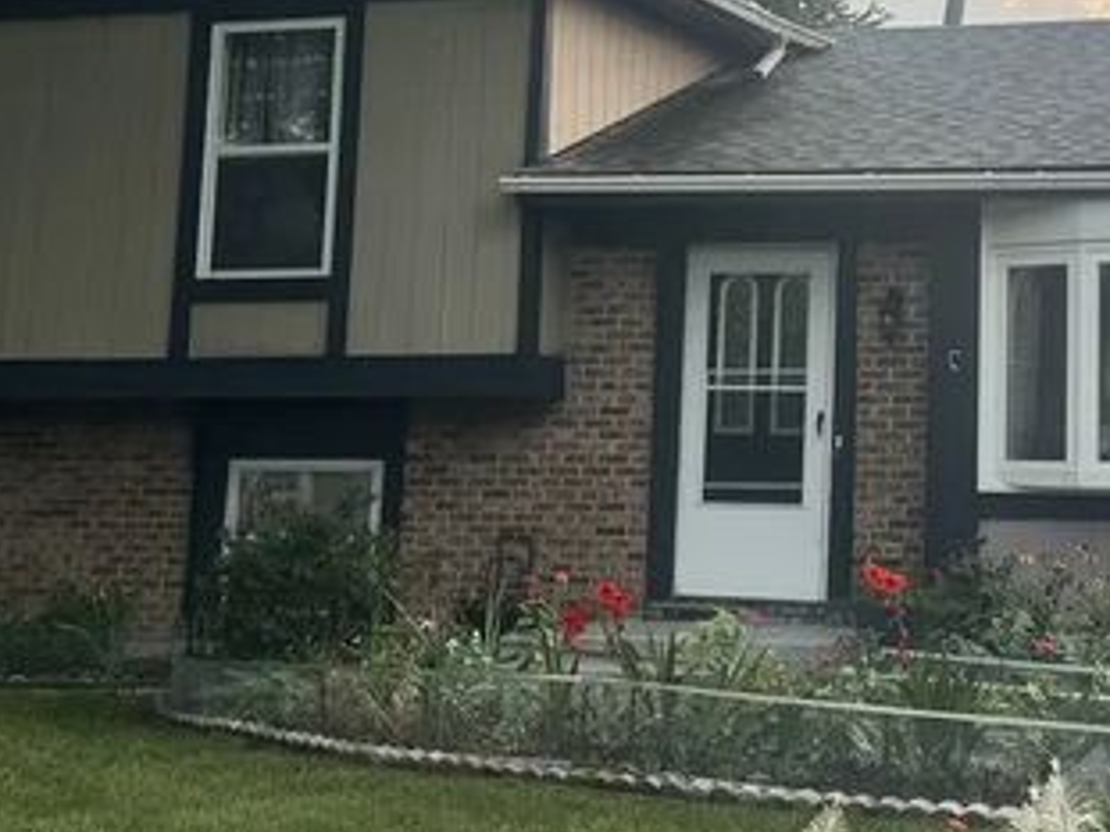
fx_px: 2532
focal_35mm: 79
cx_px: 885
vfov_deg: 18.3
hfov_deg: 24.3
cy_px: 54
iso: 64
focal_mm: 6.76
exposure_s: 1/129
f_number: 1.78
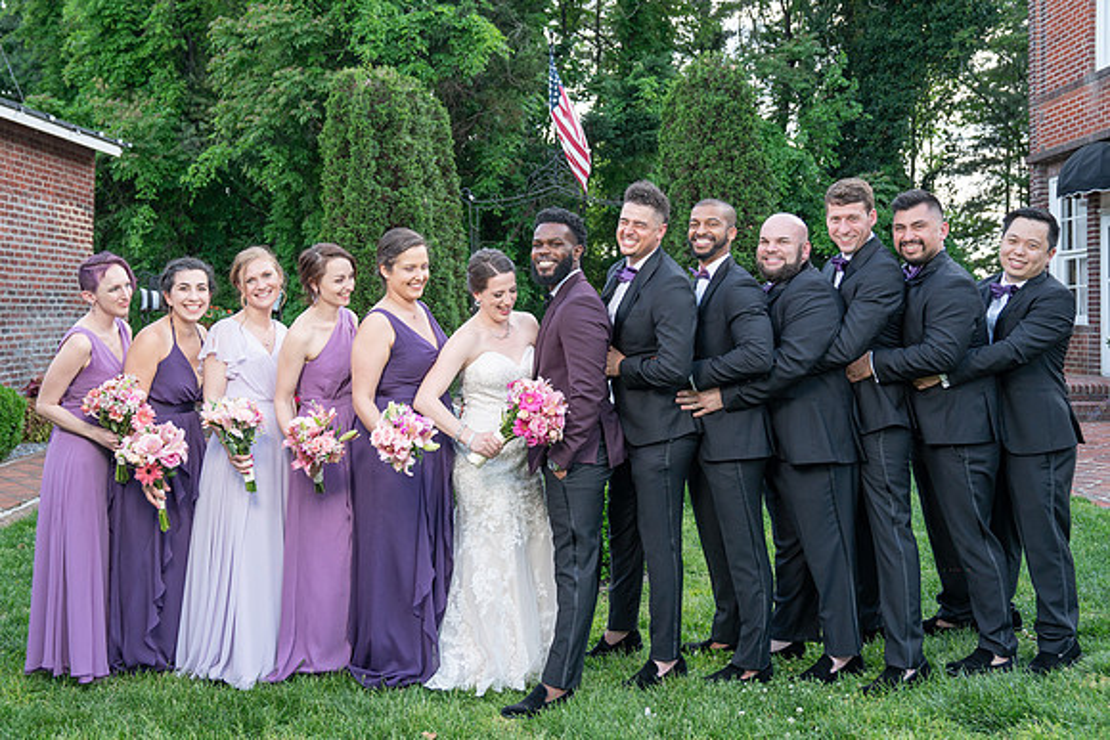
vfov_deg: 37.5
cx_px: 523
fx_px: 1086
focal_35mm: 35
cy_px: 295
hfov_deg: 54.1
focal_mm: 29
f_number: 4
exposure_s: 1/200
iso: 250
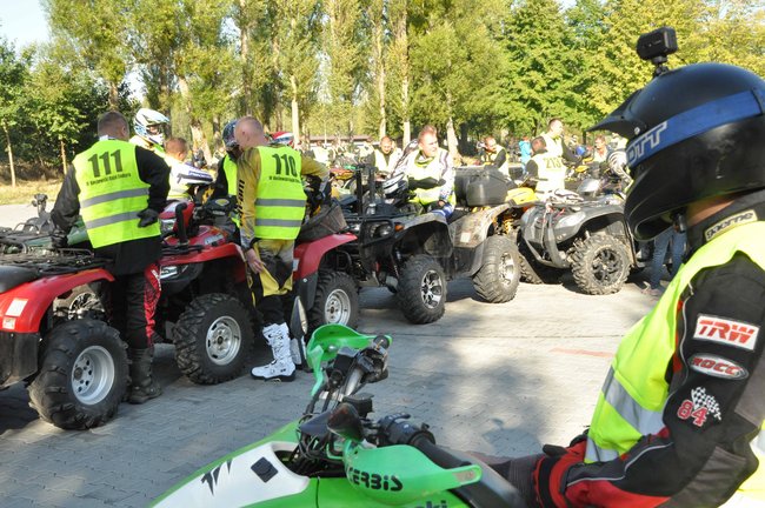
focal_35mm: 44
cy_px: 254
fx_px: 923
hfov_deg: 45.0
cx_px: 382
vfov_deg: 30.8
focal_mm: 29
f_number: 16
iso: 800
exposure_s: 1/200
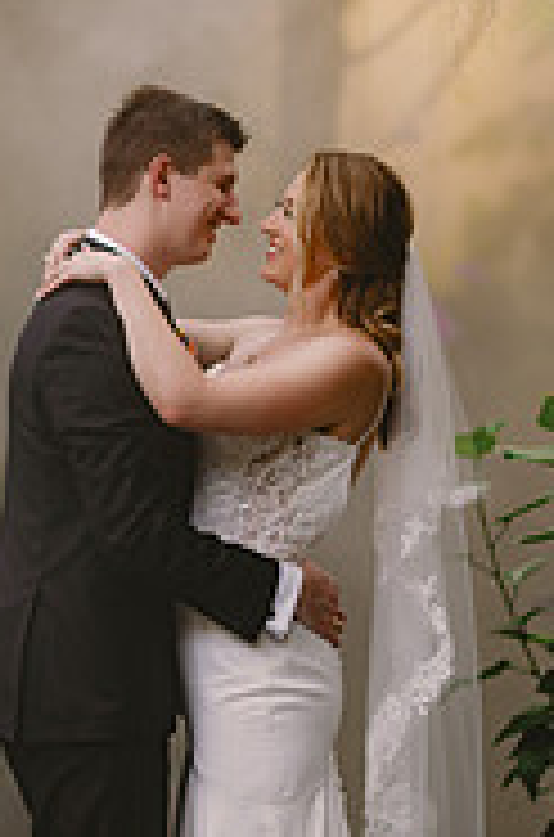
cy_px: 540
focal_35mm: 206
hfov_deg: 6.6
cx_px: 155
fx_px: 4782
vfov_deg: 10.0
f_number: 1.8
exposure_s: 1/250
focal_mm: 85
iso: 250
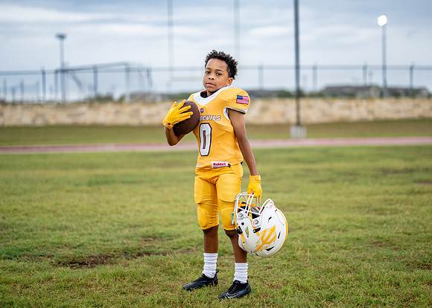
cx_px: 227
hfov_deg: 34.2
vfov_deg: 24.8
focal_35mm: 57
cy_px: 146
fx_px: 701
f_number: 1.2
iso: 320
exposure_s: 1/1000
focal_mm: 50
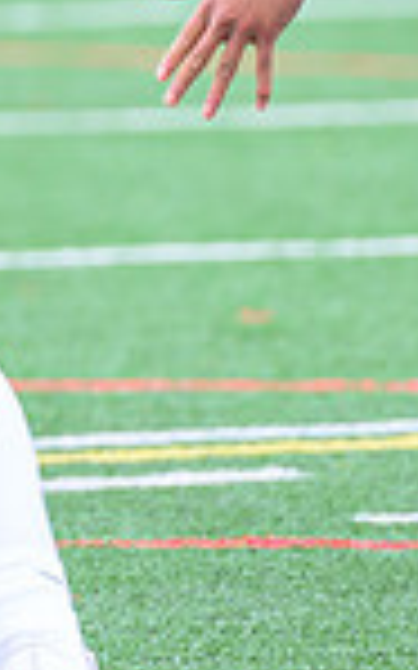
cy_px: 13
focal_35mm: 1486
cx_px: 262
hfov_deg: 0.9
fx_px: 27111
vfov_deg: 1.4
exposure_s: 1/1600
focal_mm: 200
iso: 720
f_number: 2.8
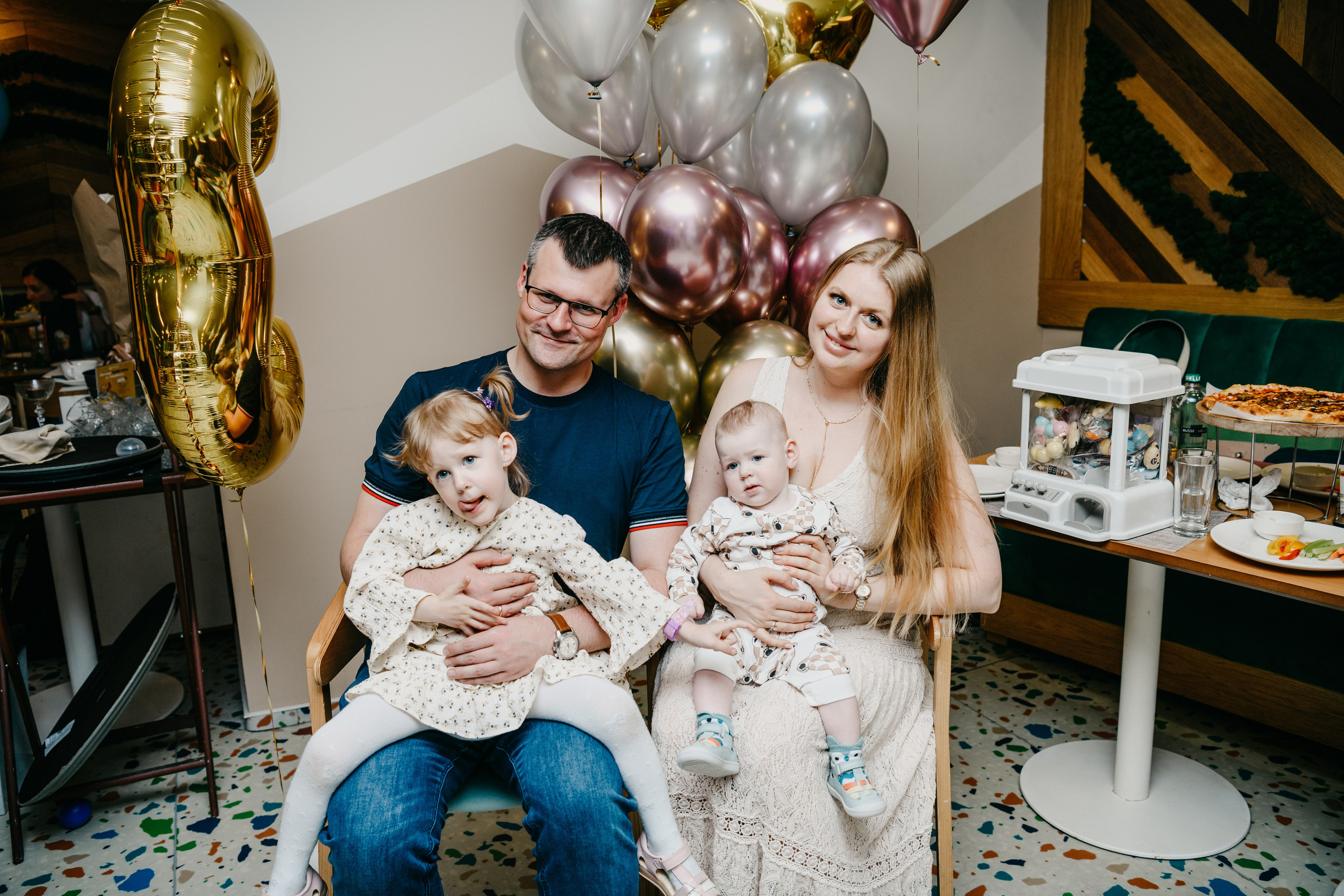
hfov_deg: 61.9
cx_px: 672
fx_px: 1120
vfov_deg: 43.6
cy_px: 448
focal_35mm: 30
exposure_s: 1/160
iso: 125
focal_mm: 30
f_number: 3.5
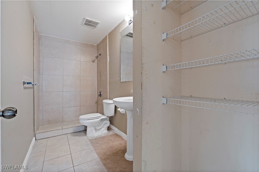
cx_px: 130
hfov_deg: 96.8
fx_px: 115
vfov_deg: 73.7
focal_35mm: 16
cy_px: 86
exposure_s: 2.5
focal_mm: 16
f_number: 13
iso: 400
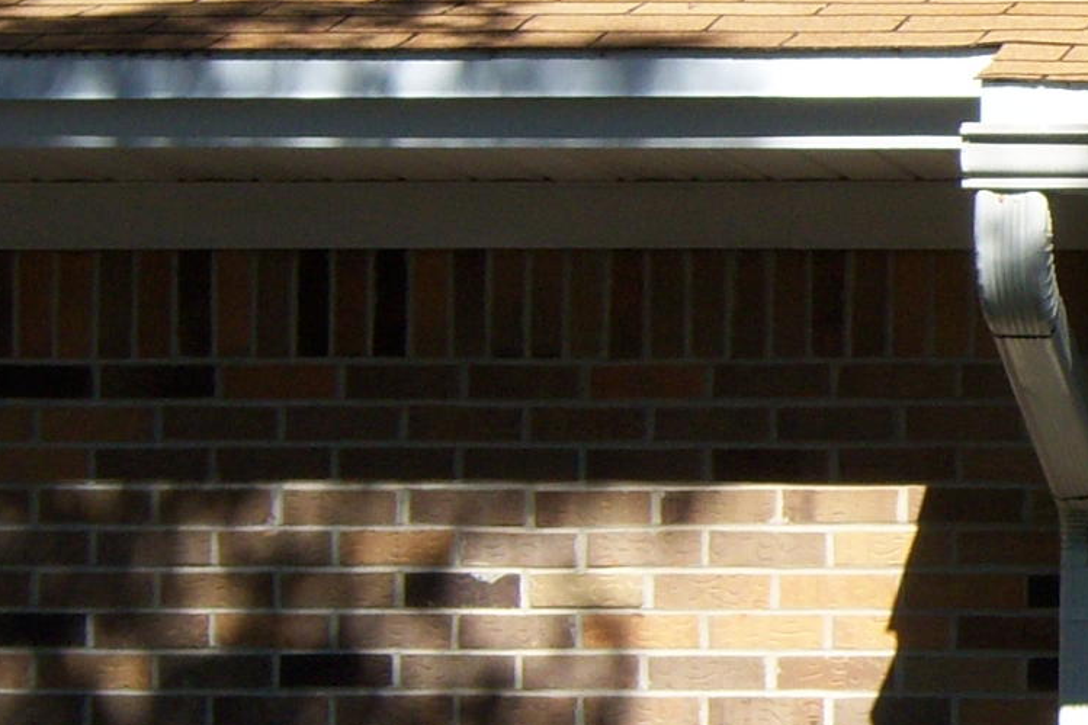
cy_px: 264
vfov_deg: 9.1
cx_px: 1752
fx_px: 4532
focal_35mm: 150
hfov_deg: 12.8
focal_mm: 7.5
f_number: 4.8
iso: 80
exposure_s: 1/500
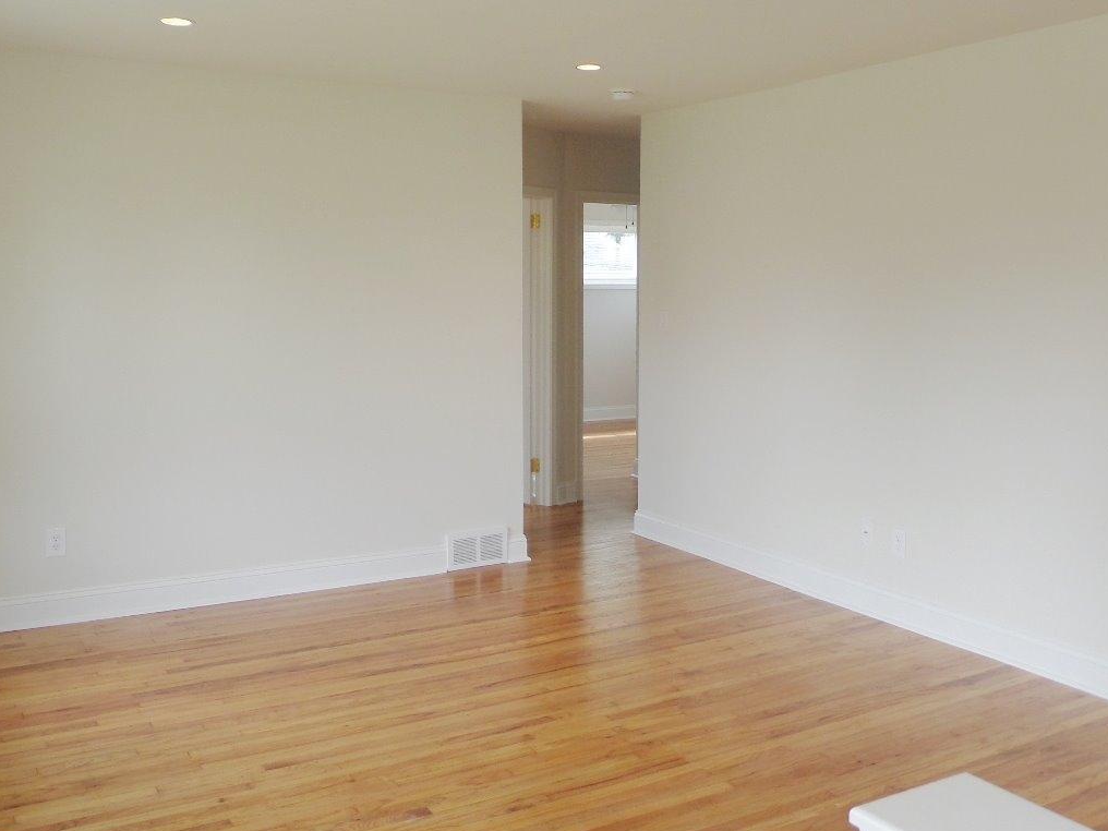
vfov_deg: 41.5
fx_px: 1088
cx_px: 607
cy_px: 310
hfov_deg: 53.9
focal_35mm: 34
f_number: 3.2
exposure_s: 1/60
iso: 100
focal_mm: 4
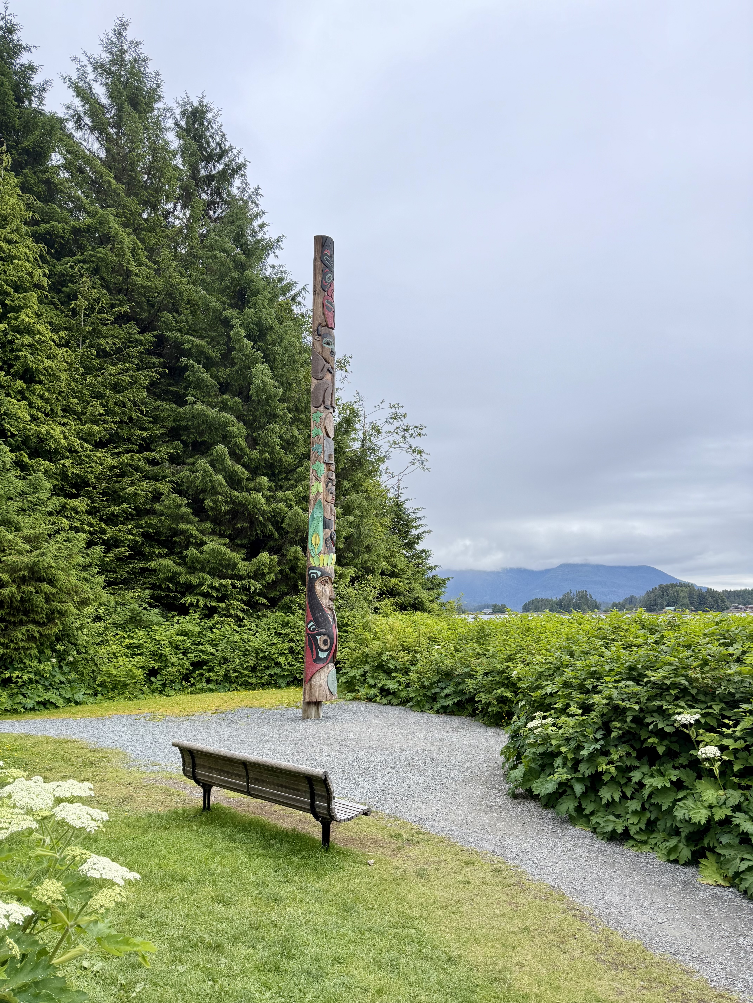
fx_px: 696
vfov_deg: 71.6
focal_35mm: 24
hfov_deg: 56.8
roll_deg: +1.2
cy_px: 502
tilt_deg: +9.7
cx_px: 376
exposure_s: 1/878
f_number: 1.78
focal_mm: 6.76
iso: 100
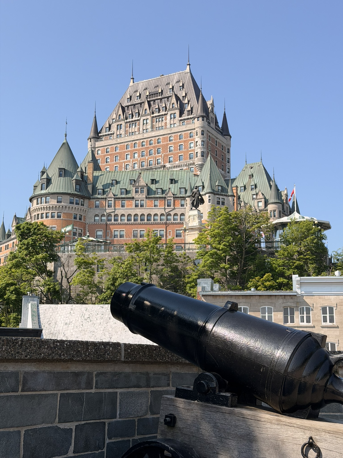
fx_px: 634
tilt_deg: +13.0
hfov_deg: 30.3
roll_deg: +0.1
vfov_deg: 39.7
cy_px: 229
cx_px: 172
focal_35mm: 48
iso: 64
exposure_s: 1/3704
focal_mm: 6.76
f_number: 1.78
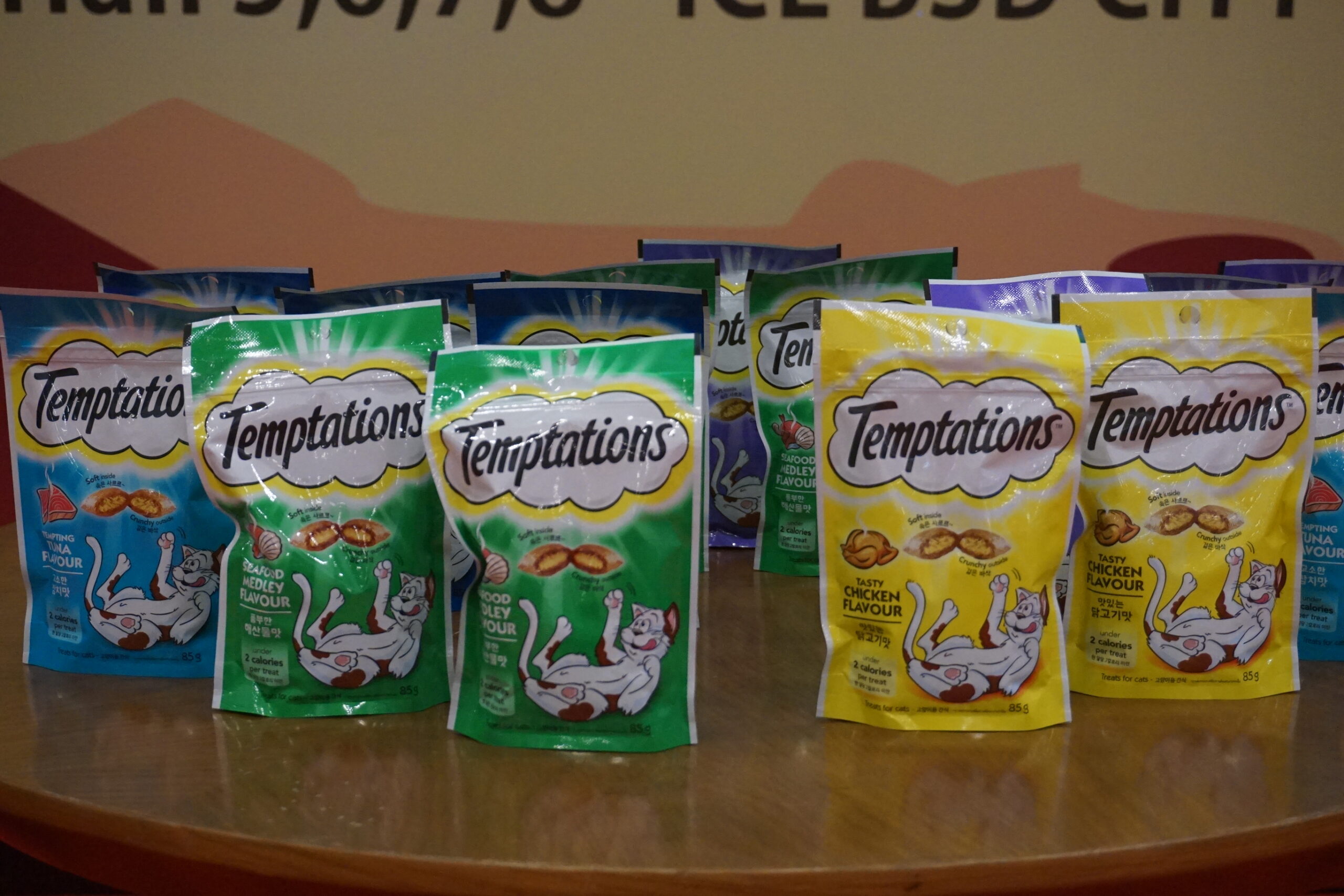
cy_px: 448
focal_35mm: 58
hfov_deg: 34.2
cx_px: 672
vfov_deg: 23.2
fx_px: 2184
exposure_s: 1/160
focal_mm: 39
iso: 3200
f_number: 5.6
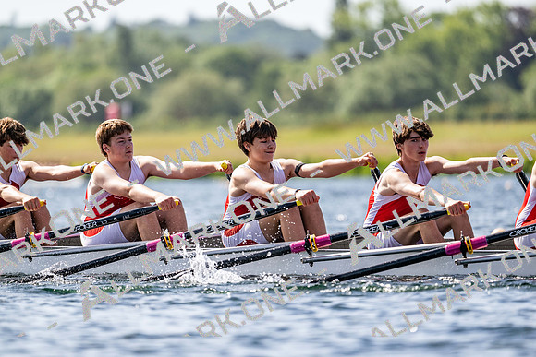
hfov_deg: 5.2
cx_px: 268
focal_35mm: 400
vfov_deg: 3.4
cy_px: 178
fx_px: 5957
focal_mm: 400
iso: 250
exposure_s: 1/2500
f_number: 4.5
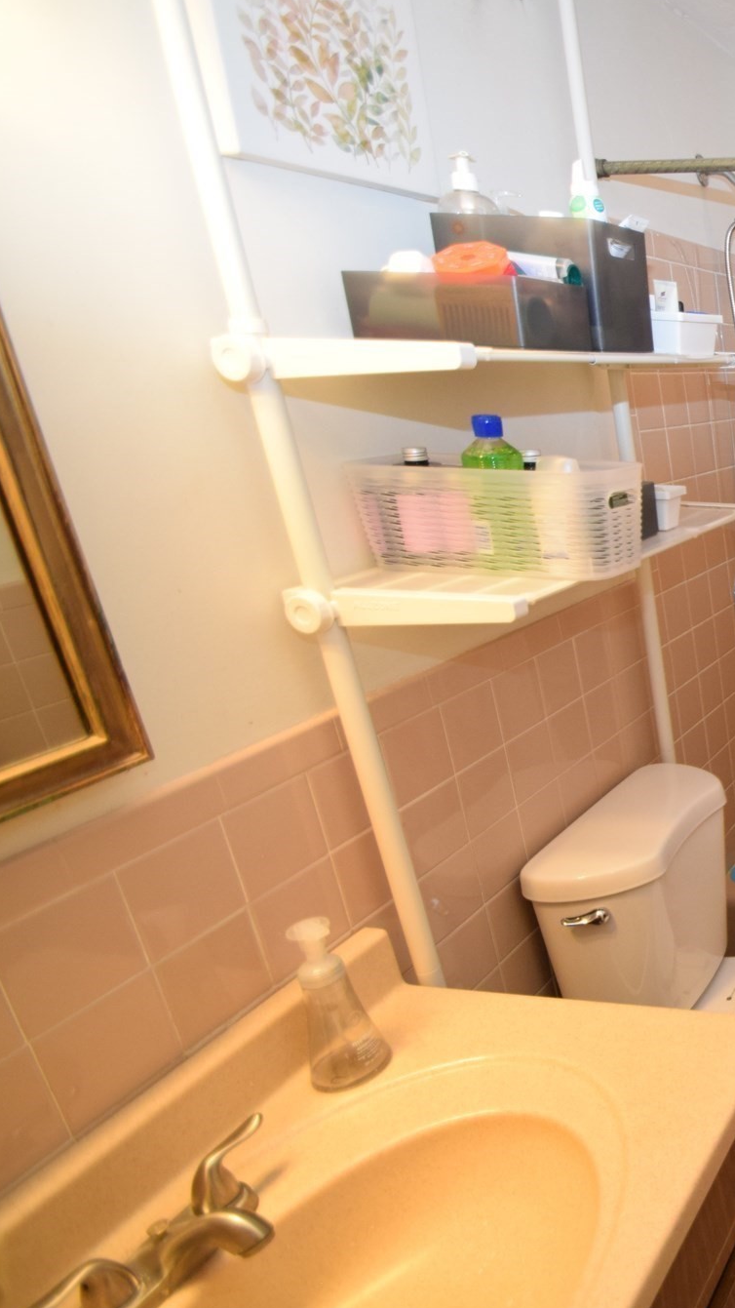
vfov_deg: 76.3
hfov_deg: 32.8
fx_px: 832
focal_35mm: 24
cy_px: 661
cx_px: 993
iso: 800
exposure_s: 1/80
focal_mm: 10
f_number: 4.5
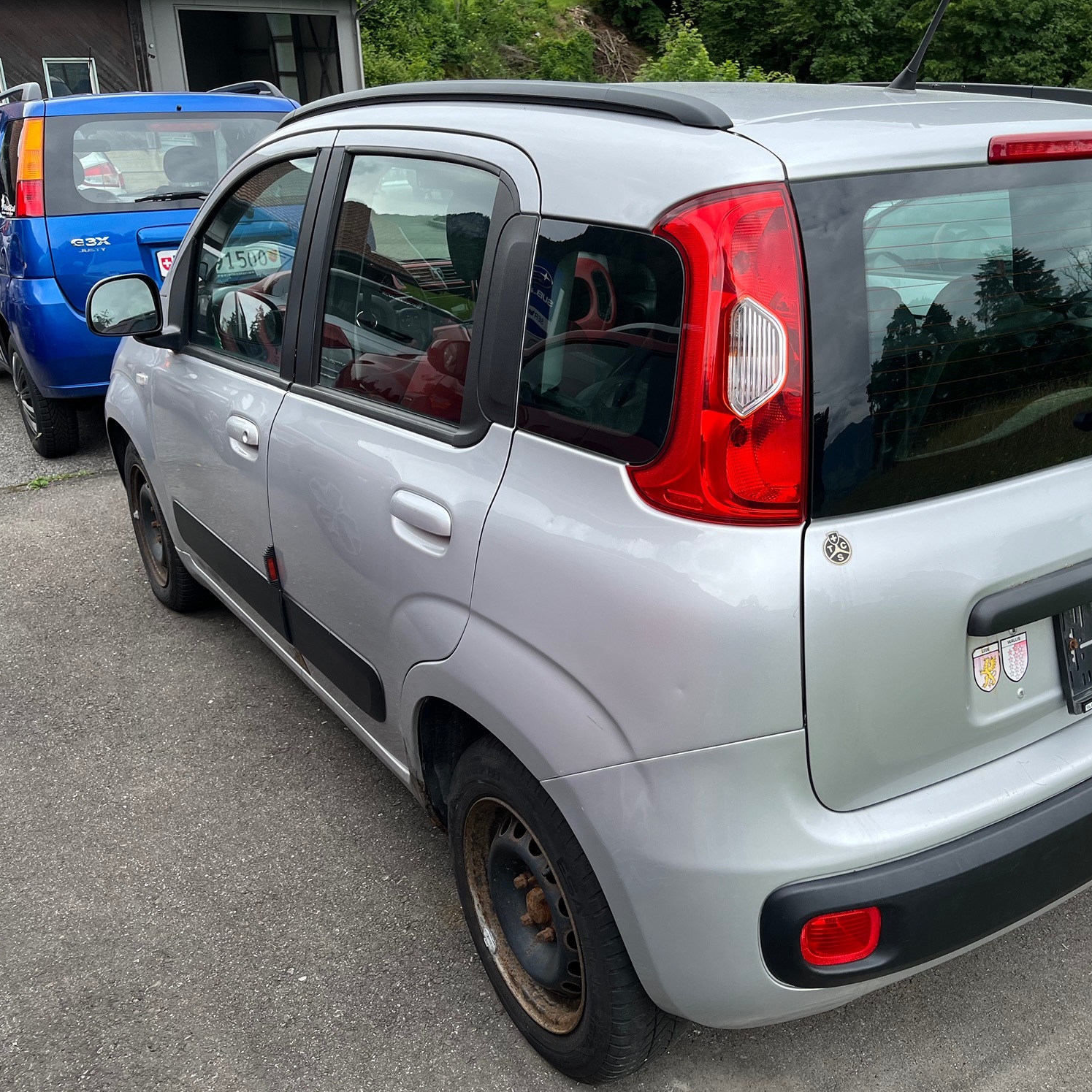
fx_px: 1106
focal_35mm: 31
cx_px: 682
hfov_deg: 52.0
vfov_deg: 52.5
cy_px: 551
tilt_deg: -22.7
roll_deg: -0.1
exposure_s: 1/1458
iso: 50
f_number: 1.6
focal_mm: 5.1
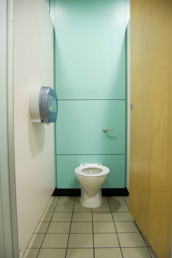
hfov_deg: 47.8
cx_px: 86
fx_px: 194
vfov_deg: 67.4
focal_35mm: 27
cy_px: 129
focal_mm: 18
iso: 400
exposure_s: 1/50
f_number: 3.5
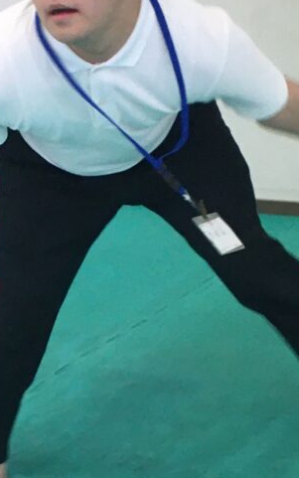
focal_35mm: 115
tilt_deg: -23.8
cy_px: 346
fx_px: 1498
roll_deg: +21.6
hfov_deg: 11.2
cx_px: -40
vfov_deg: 18.0
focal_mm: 4.15
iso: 32
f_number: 2.2
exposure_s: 1/30
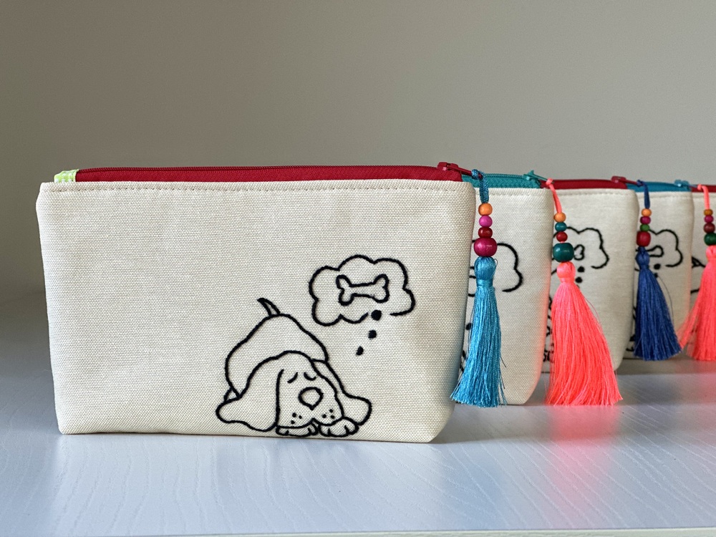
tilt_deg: -0.9
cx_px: 358
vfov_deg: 19.1
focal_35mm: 77
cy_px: 268
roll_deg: +0.1
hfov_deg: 25.3
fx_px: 1593
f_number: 2.8
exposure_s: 1/121
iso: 200
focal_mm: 9
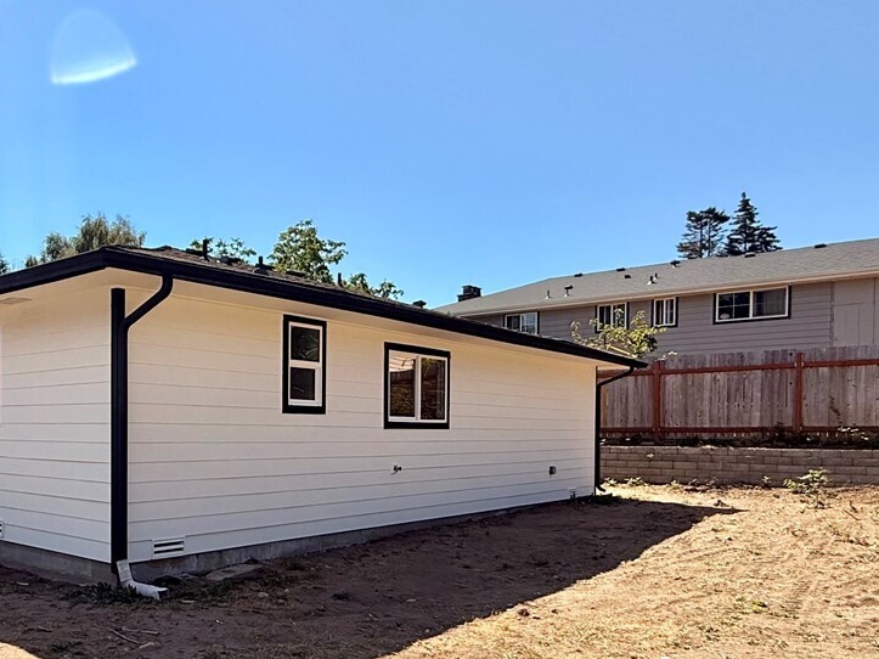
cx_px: 186
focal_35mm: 31
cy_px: 439
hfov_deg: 54.7
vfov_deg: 44.8
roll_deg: -0.6
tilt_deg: -0.3
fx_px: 787
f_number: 2.2
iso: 50
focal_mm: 2.22
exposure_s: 1/1534
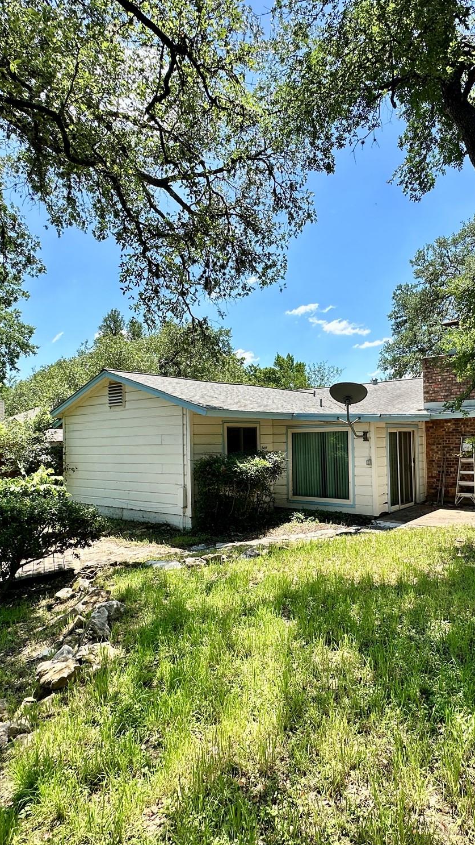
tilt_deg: +2.9
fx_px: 470
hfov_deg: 53.1
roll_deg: +1.0
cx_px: 292
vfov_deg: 83.8
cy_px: 426
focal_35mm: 21
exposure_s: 1/955
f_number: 2.2
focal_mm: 2.22
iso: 40
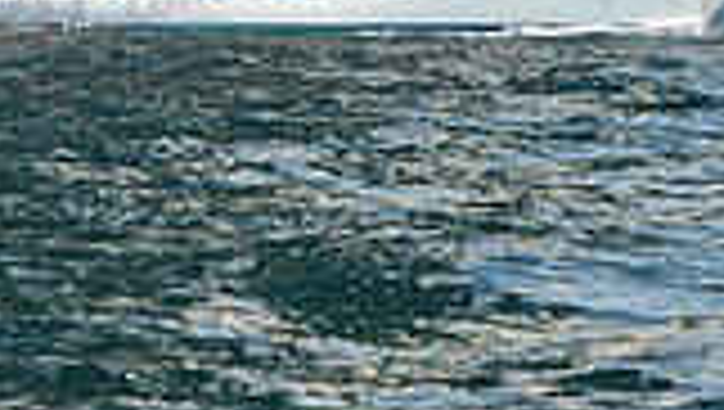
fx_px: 10494
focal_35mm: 546
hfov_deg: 4.0
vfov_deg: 2.2
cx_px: 456
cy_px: -703
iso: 320
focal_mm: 145
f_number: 7.1
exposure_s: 1/1250
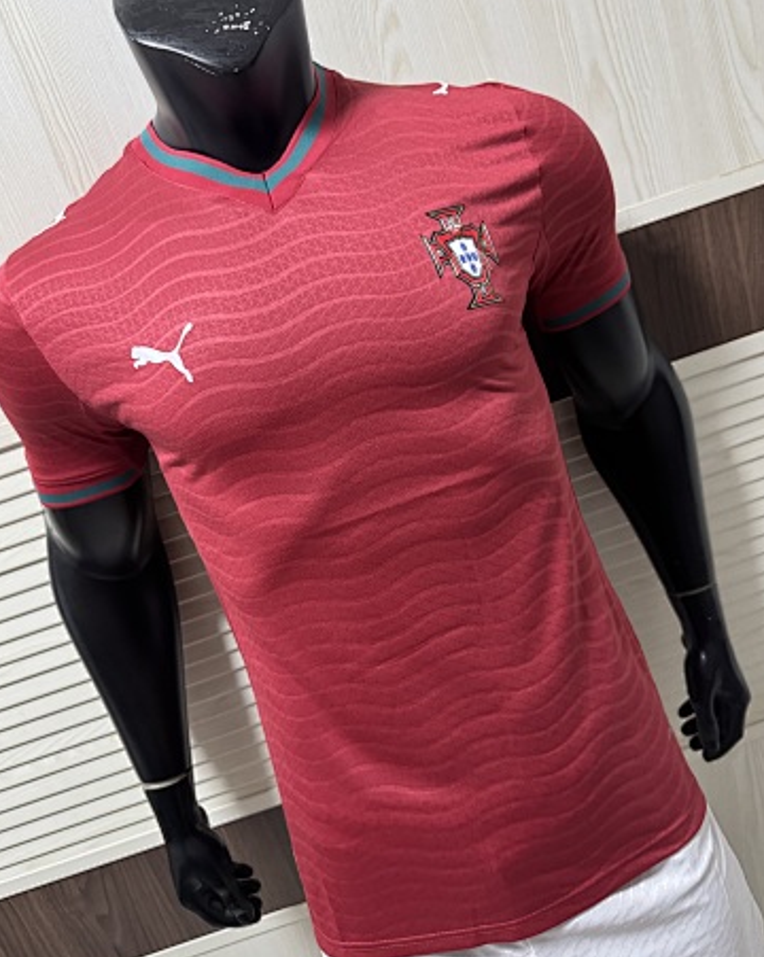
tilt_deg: -16.8
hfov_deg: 54.9
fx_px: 736
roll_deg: +18.8
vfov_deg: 66.0
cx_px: 387
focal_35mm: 26
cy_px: 456
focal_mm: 6.76
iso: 640
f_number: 1.78
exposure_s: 1/60
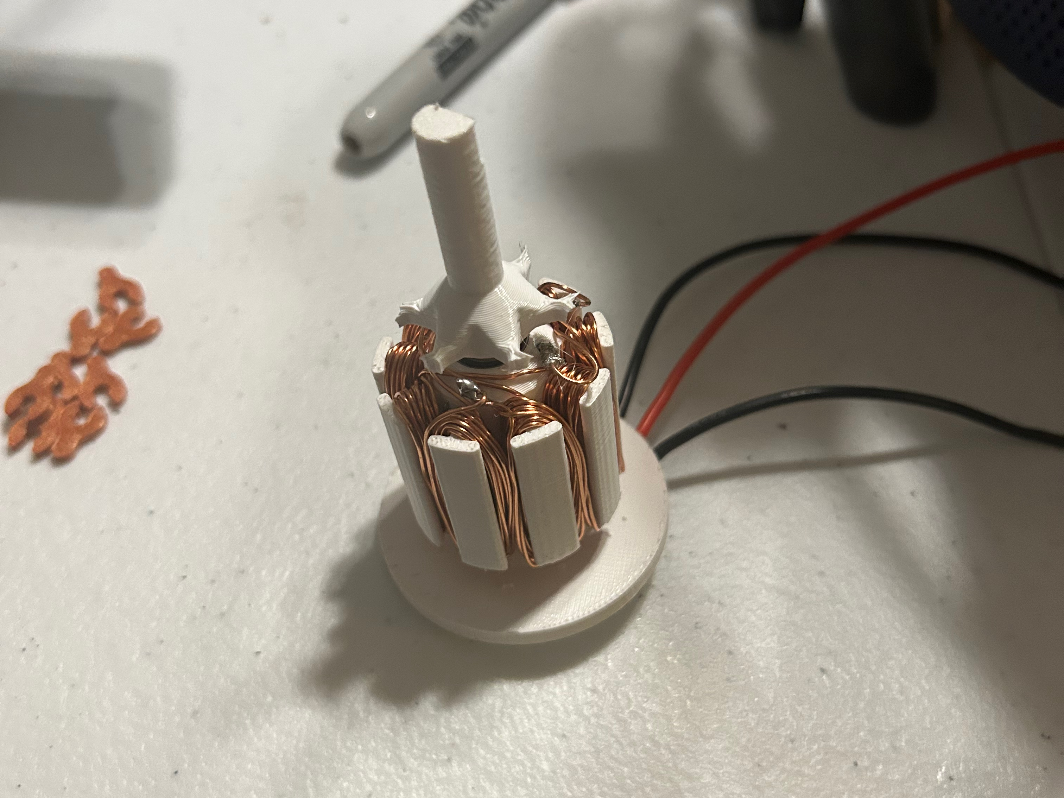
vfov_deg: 53.1
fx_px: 799
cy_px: 399
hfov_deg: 67.3
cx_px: 532
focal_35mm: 26
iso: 400
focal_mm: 5.7
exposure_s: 1/59
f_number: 1.5
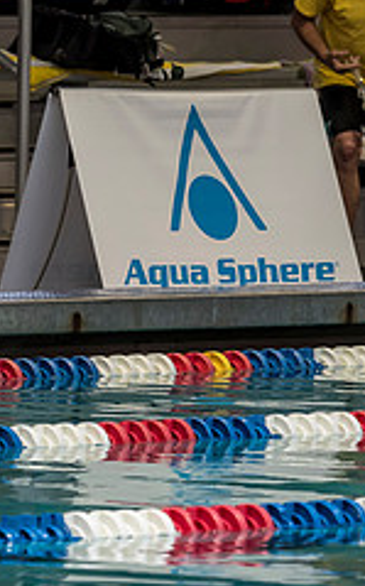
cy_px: 134
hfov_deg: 1.9
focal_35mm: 695
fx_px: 11082
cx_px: -240
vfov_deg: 3.0
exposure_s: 1/200
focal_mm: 135
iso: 1000
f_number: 3.5
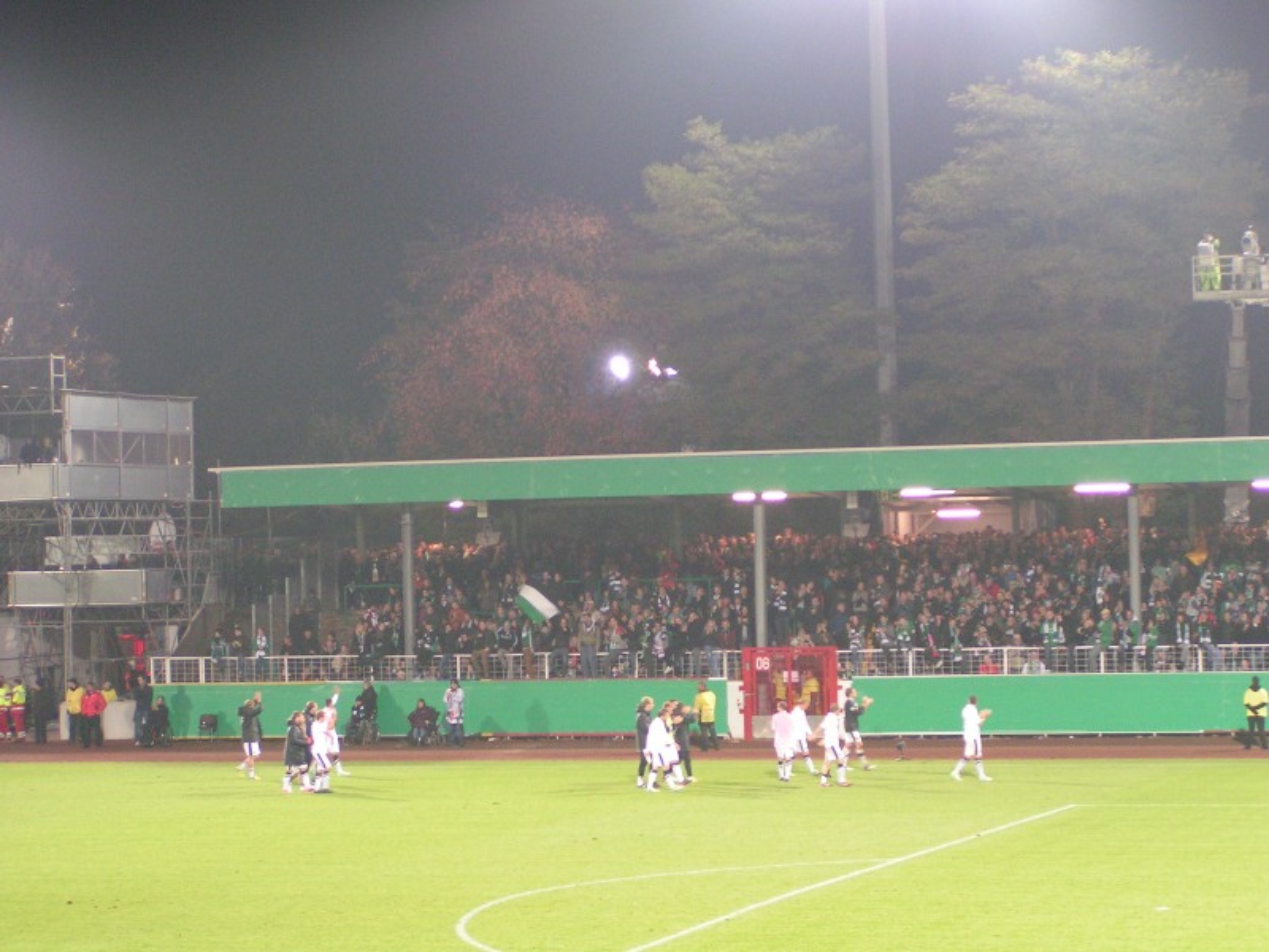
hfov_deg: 19.8
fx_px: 3629
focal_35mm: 99
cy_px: 476
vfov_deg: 14.9
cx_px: 634
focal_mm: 15.2
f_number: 3.5
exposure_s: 1/30
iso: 200
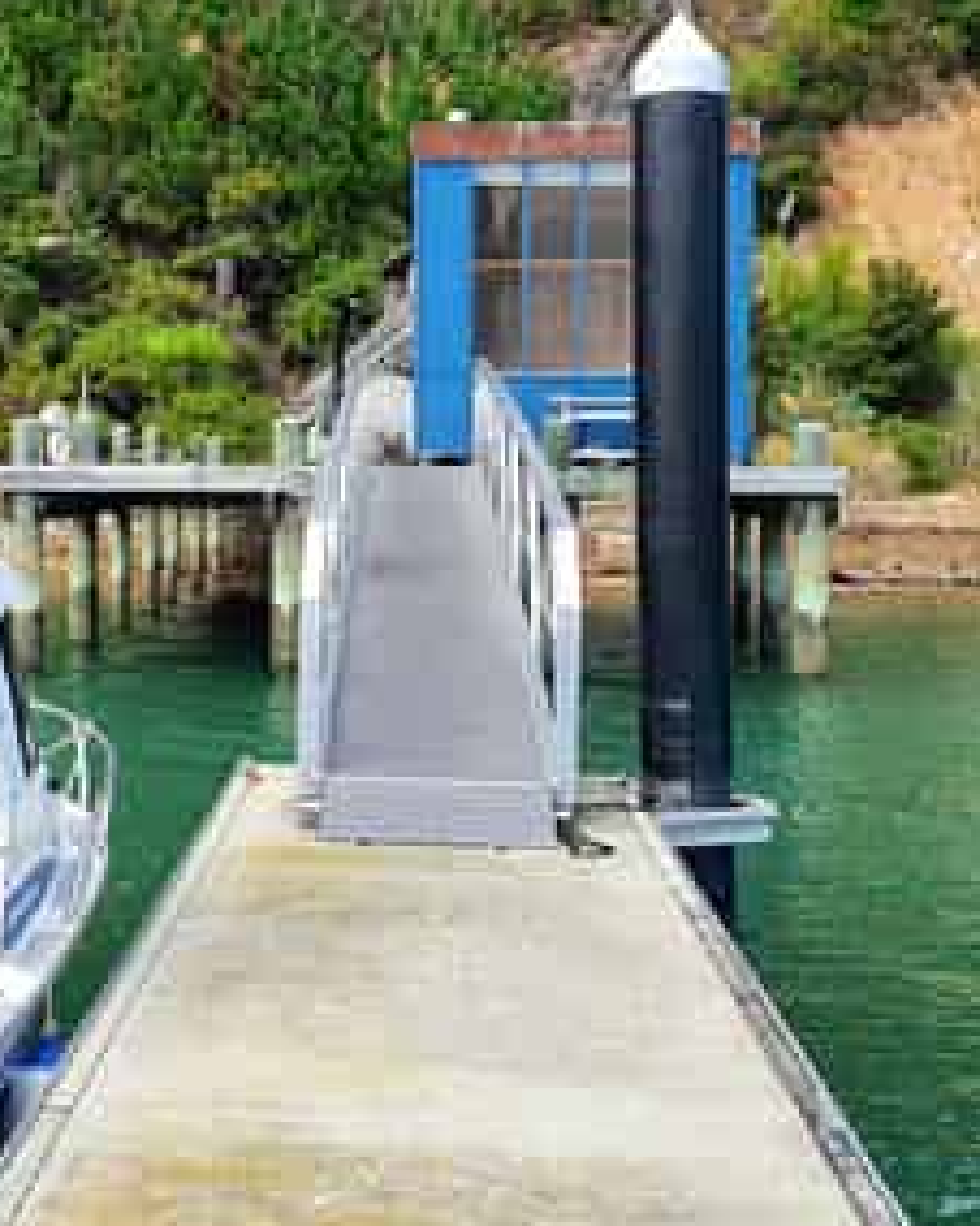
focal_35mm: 44
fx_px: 1596
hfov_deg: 33.9
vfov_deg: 41.9
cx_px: 343
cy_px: 503
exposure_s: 1/876
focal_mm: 4.3
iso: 50
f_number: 2.4
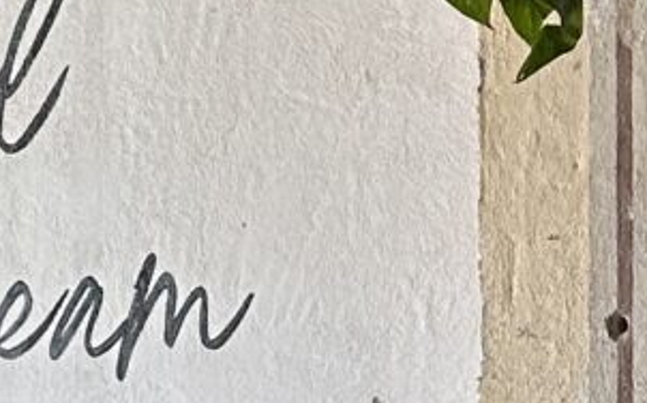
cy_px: 182
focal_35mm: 216
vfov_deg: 6.1
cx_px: 428
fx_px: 3804
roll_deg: -0.4
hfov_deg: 9.7
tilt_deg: +2.8
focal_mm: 6.86
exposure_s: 1/120
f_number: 1.78
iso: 160
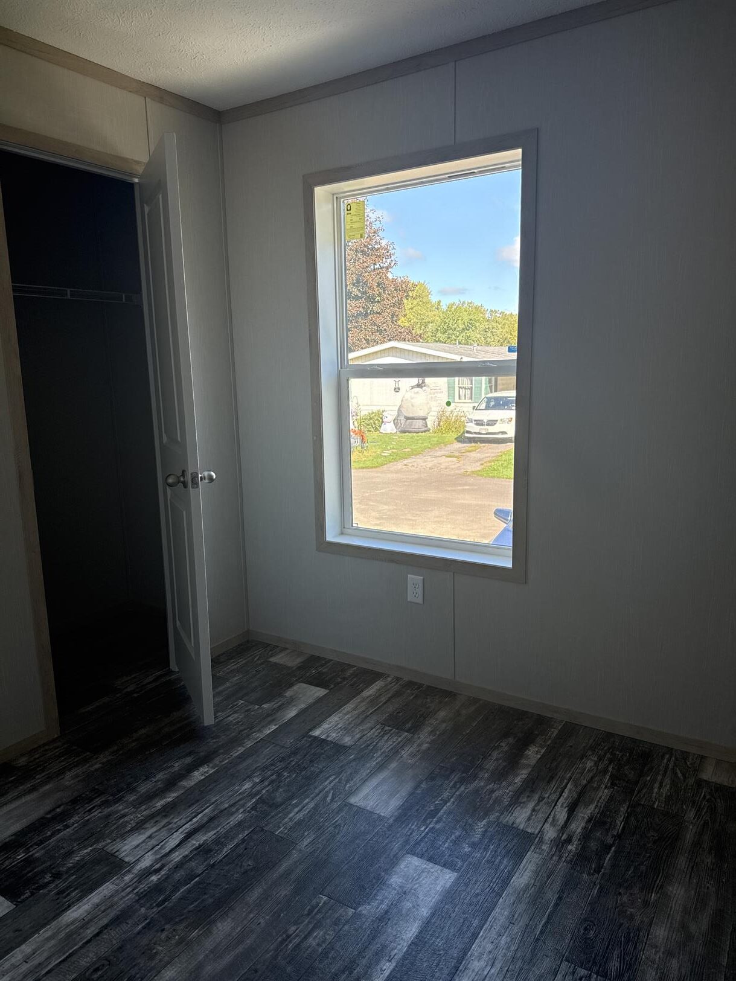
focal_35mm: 24
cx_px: 368
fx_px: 680
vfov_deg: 71.6
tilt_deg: -9.3
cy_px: 490
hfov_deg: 56.8
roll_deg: +1.6
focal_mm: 6.76
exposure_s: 1/274
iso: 100
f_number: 1.78
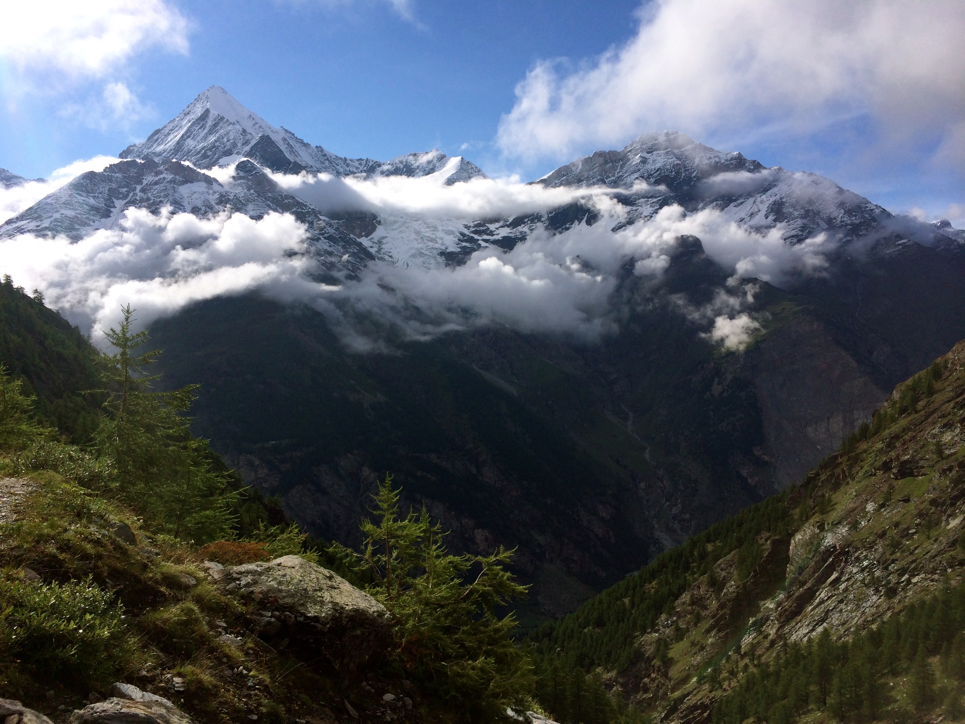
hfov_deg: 60.0
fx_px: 836
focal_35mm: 30
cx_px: 482
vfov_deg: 46.8
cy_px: 362
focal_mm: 4.12
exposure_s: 1/3425
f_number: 2.2
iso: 40
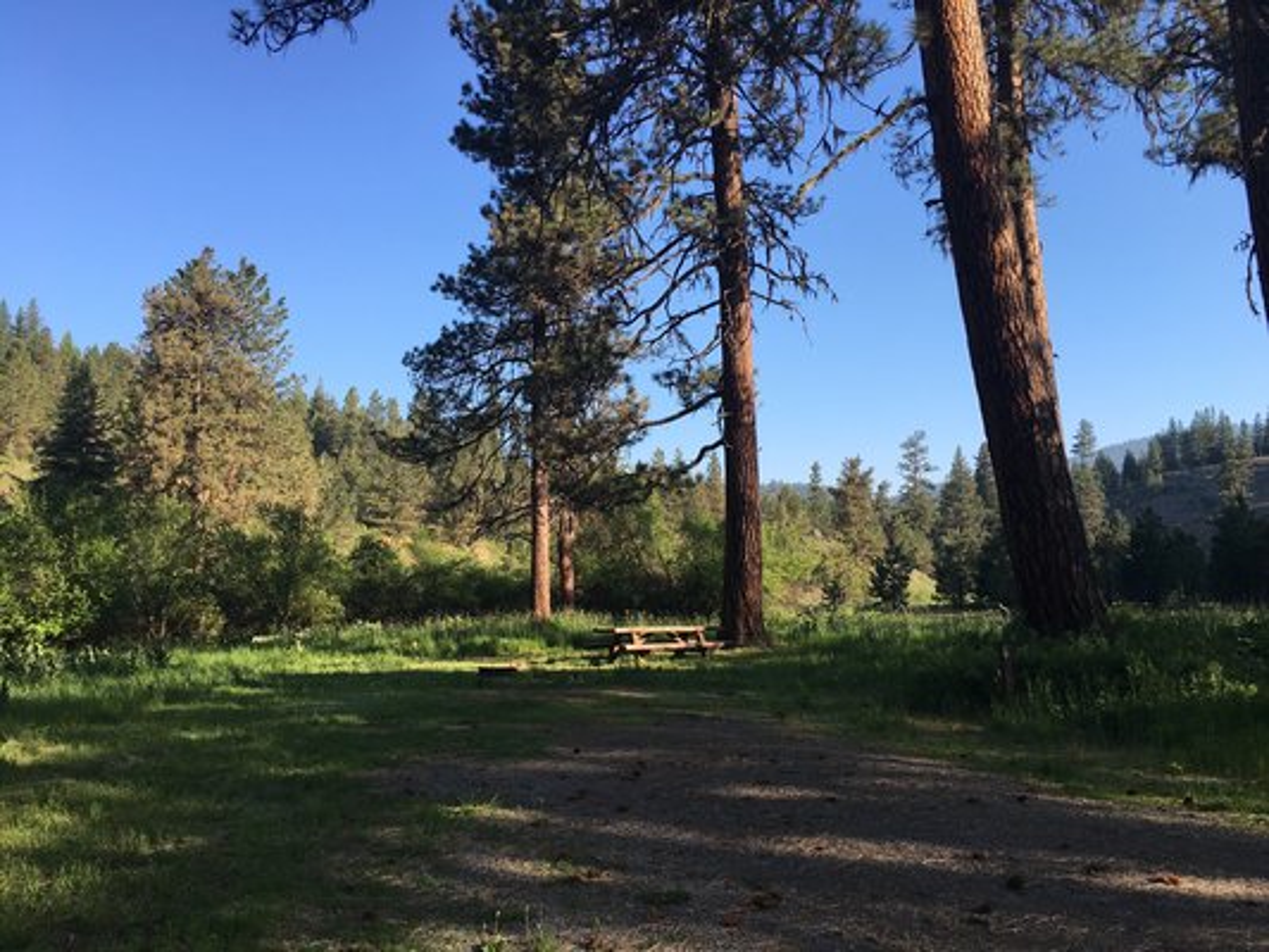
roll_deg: +0.0
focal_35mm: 29
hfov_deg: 61.6
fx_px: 1063
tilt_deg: +5.5
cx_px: 634
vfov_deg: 48.2
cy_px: 476
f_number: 2.2
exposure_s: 1/651
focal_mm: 4.15
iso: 25
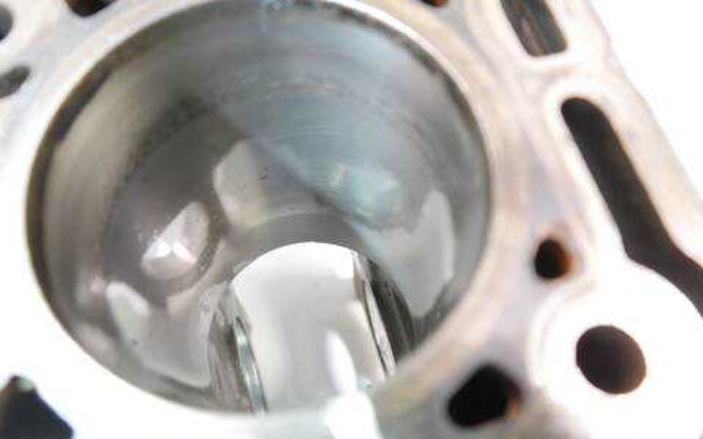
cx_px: 352
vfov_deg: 39.4
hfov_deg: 59.7
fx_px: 613
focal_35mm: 32
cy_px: 230
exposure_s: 1/50
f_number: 3.5
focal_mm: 15
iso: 3200
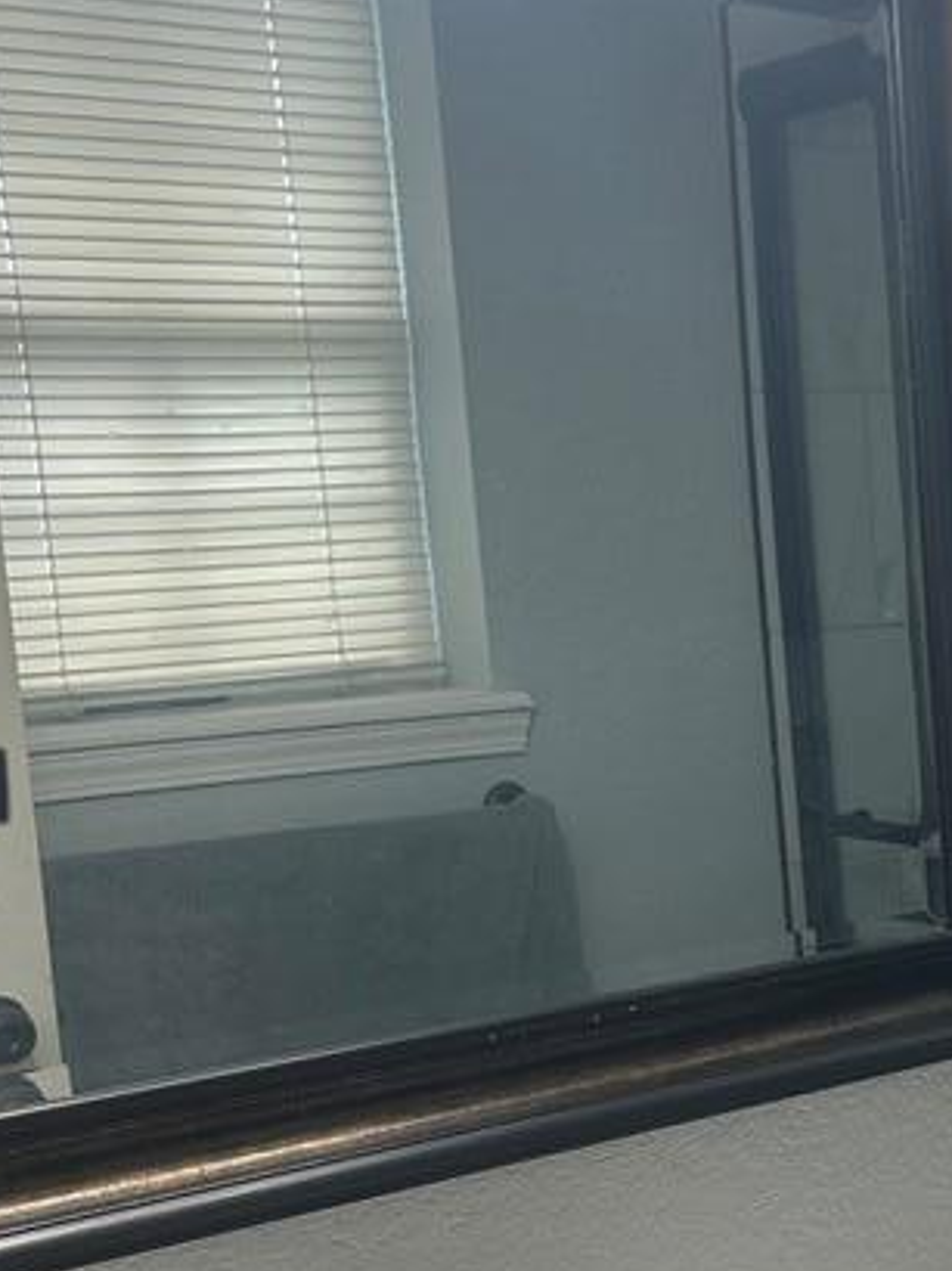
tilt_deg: -10.2
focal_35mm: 65
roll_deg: +3.5
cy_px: 914
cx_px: 1126
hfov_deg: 21.1
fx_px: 2386
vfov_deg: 29.5
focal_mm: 5.7
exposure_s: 1/120
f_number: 1.5
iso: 64
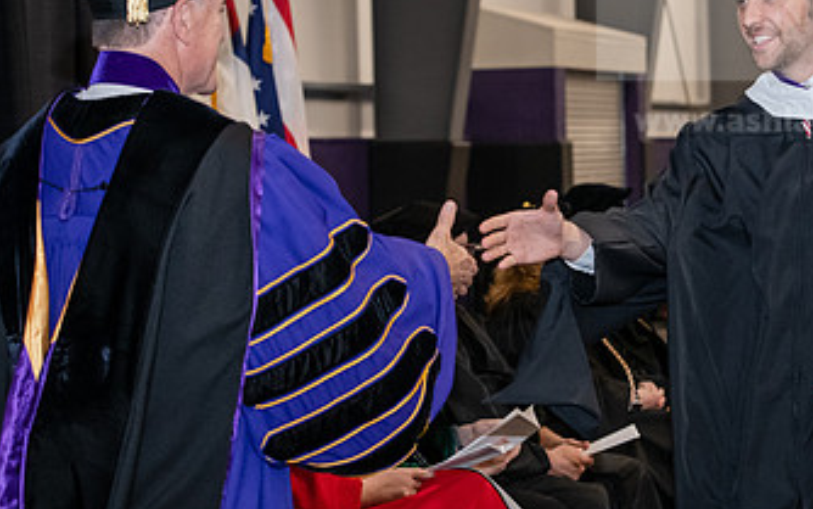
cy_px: 172
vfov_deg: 10.6
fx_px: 2748
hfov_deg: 16.8
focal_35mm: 124
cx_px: 523
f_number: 5
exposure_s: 1/200
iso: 2500
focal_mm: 70
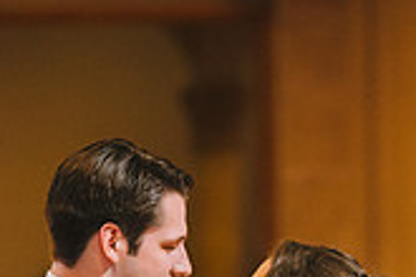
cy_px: 485
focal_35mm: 298
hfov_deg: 6.9
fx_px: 3443
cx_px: 265
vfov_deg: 4.6
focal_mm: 85
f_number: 2
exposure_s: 1/160
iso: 1600
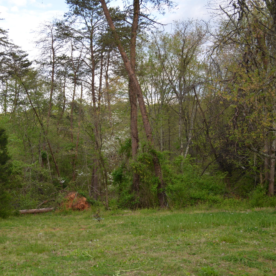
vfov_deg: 35.2
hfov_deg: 34.0
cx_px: 46
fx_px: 433
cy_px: 169
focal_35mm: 48
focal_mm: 18
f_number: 4
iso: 100
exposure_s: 1/200
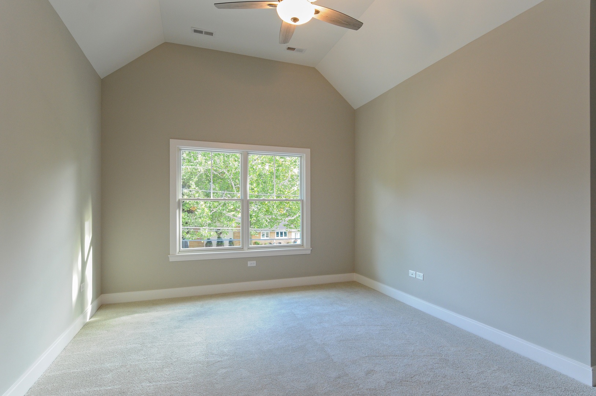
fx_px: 298
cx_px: 298
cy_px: 198
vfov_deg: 67.2
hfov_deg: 90.1
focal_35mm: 18
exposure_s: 1/10
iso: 500
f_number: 8
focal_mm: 12
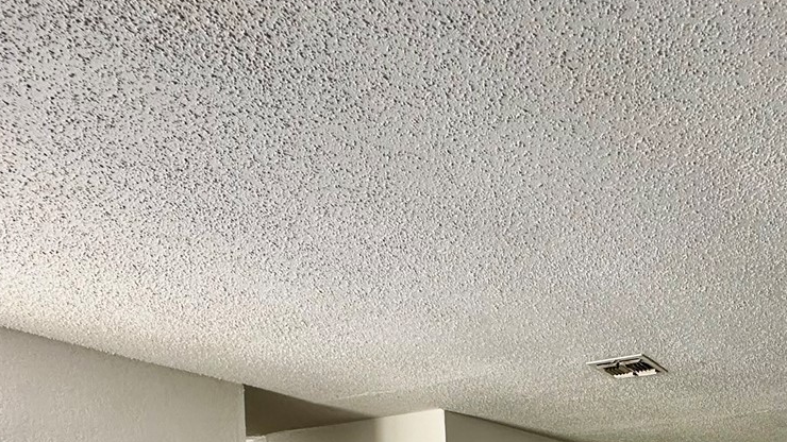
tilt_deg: -1.3
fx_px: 689
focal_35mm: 33
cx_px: 651
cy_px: 590
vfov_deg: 28.5
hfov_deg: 54.6
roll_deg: +1.6
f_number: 2.2
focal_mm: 2.22
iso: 250
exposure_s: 1/120
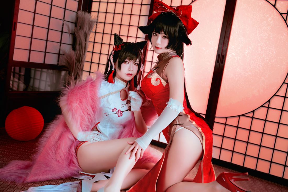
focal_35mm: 40
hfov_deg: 48.4
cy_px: 96
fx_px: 320
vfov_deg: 33.4
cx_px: 144
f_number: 2.8
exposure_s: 1/100
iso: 125
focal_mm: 40
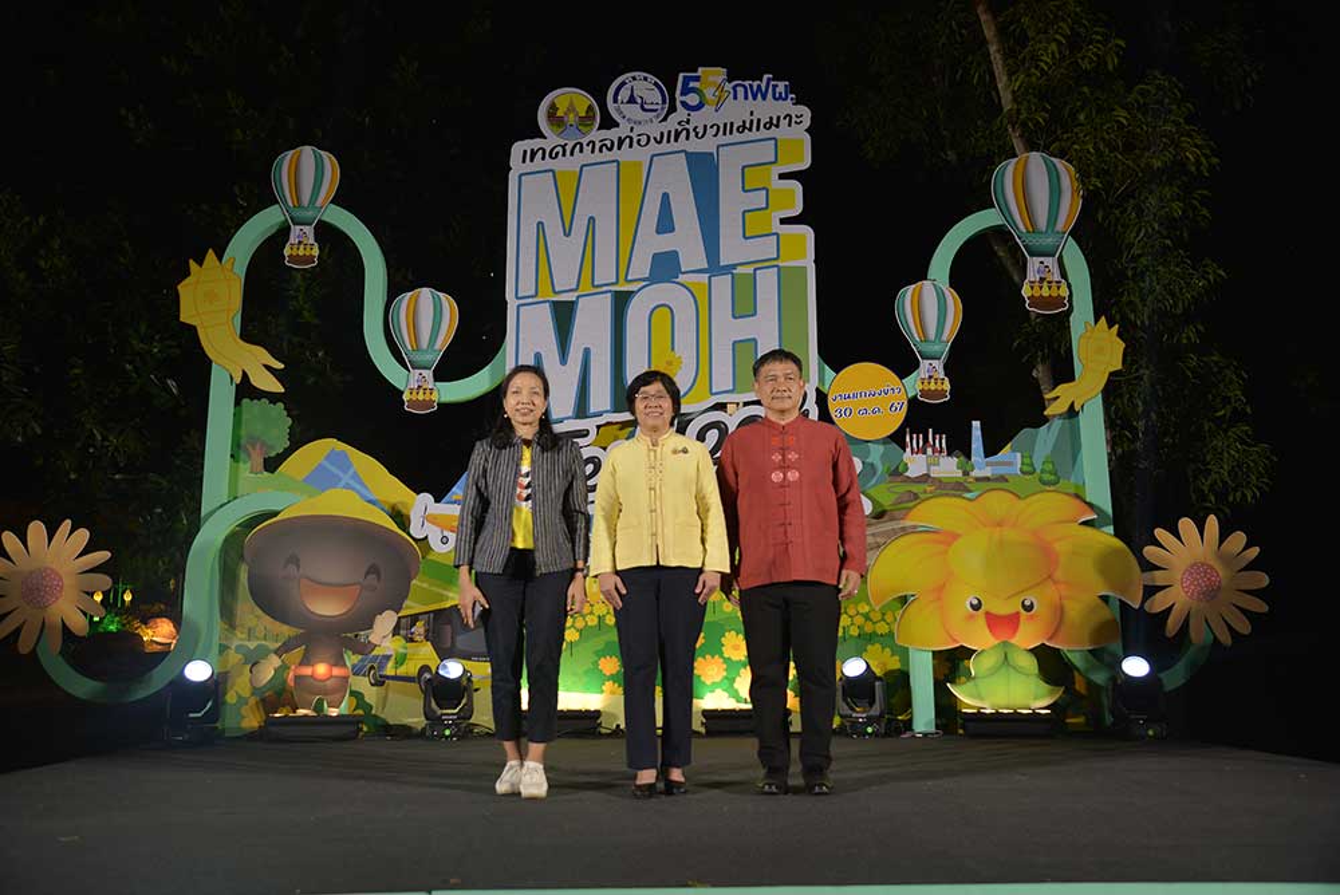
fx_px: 1117
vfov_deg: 43.7
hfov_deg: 61.9
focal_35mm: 30
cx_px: 670
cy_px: 448
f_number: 4
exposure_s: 1/100
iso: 640
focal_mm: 30
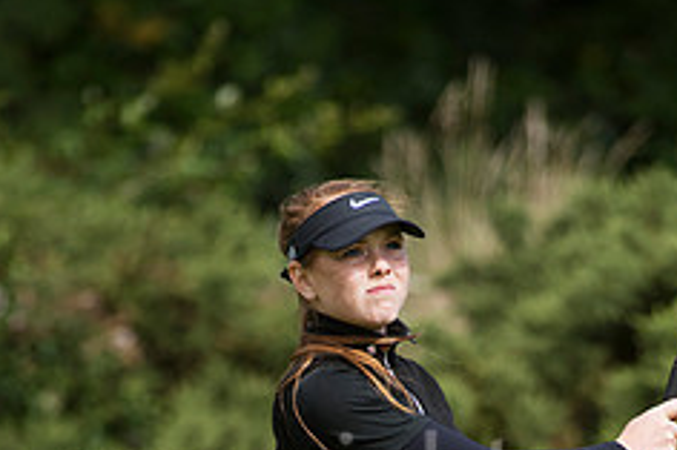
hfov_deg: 1.8
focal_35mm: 1145
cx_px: 370
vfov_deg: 1.2
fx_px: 21517
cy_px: 633
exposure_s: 1/2000
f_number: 5.6
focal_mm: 600
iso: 800
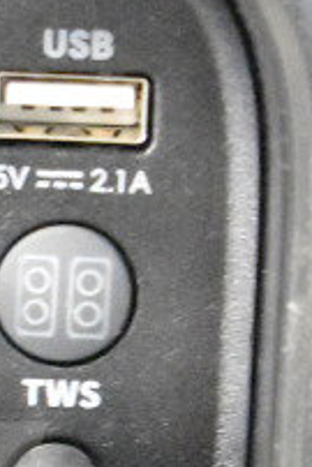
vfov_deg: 6.7
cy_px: 605
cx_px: -159
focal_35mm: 305
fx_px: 3961
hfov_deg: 4.5
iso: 25600
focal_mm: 45
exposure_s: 1/30
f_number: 5
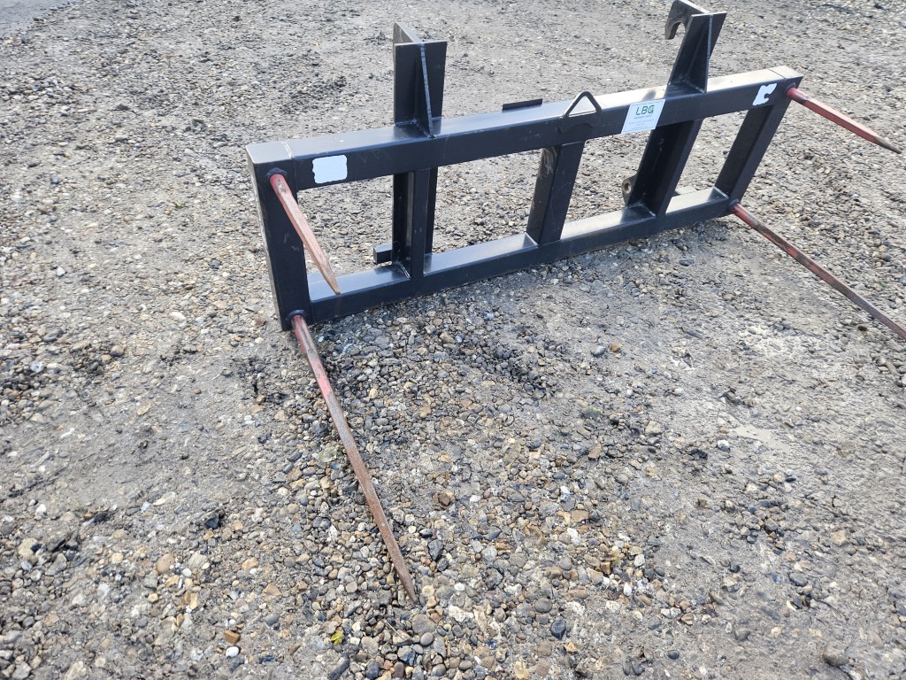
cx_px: 453
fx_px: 602
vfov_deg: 58.9
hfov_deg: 73.9
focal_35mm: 23
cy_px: 340
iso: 160
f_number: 1.8
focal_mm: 5.4
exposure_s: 1/359
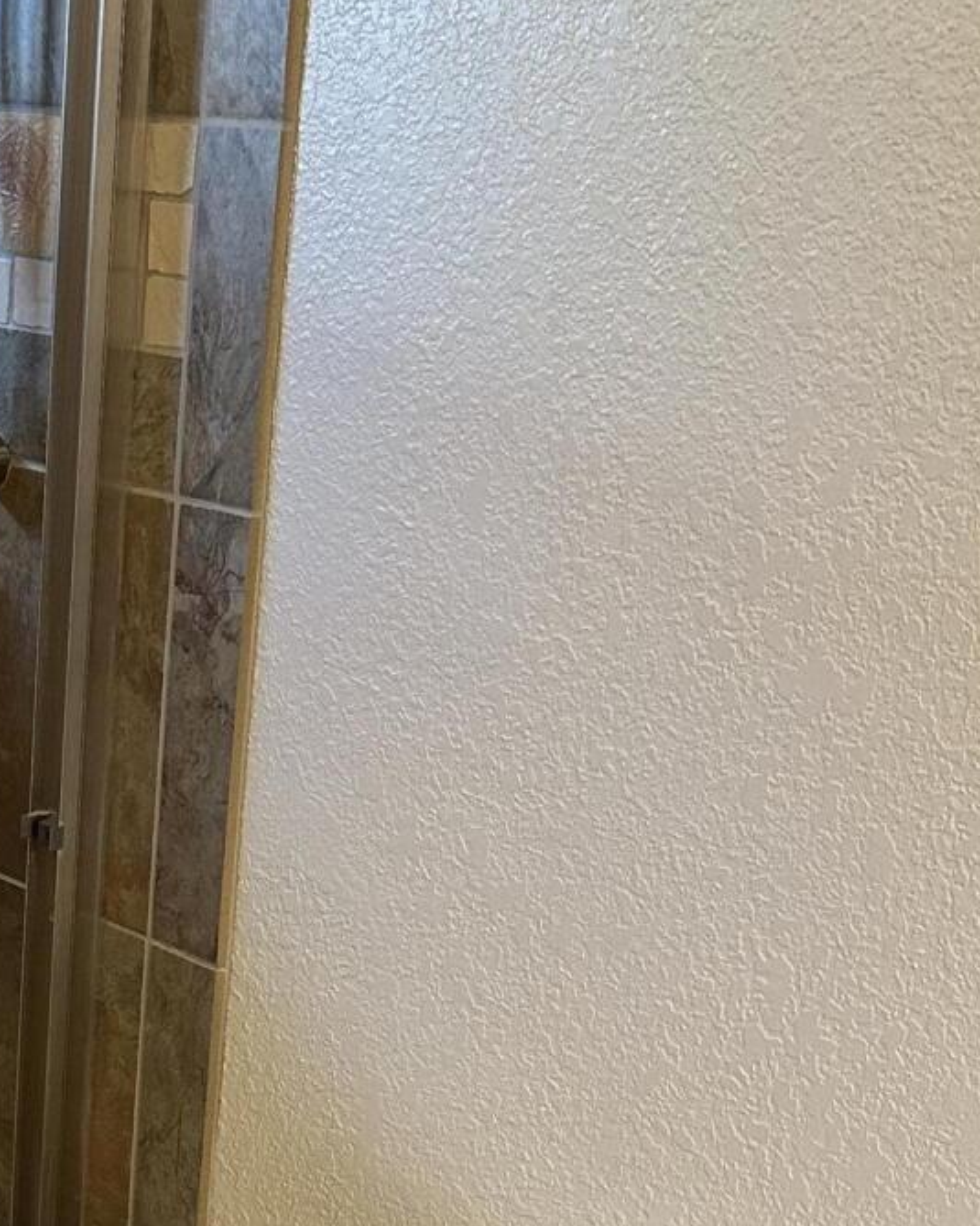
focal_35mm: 70
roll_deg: -1.0
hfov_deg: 20.6
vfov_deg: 26.3
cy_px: 1085
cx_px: -148
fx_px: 2538
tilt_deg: -23.4
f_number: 1.78
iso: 250
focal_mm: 6.86
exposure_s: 1/60
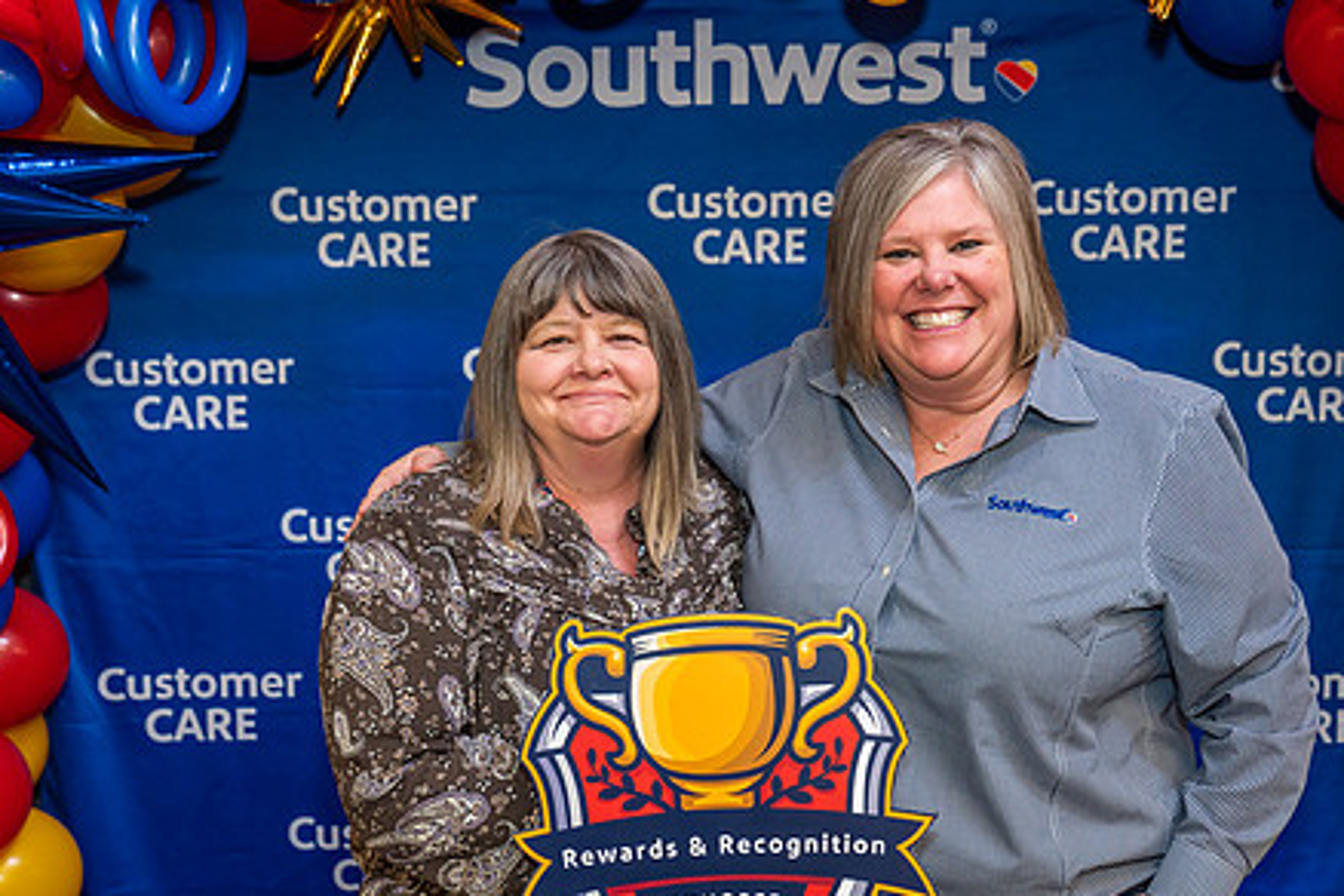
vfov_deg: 25.5
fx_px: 1979
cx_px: 727
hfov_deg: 37.5
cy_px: 514
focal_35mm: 53
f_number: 4
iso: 1250
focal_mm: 40
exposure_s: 1/160
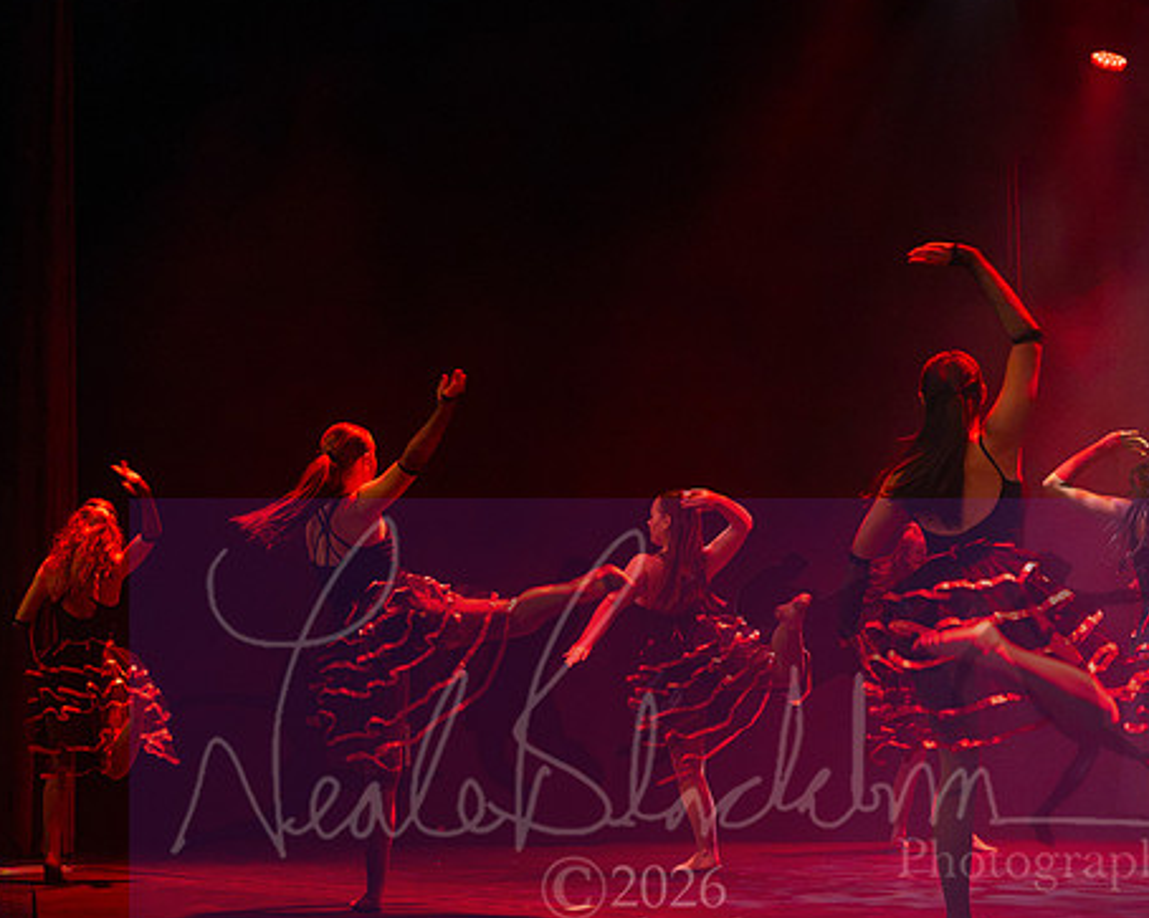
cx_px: 704
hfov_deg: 24.1
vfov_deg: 19.4
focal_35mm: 79
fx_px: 2686
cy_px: 463
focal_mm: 50
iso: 4000
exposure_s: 1/200
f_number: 5
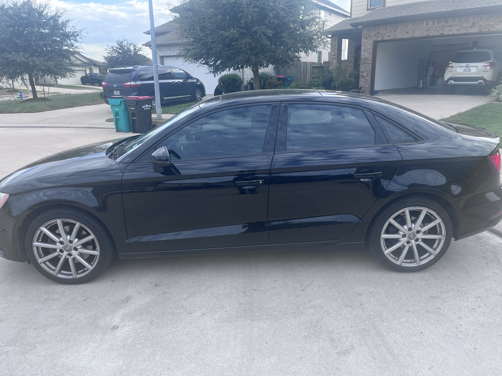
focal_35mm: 26
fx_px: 377
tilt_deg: -17.6
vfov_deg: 53.1
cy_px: 188
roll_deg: +1.5
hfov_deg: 67.3
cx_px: 251
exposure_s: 1/845
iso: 50
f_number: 1.6
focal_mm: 5.1
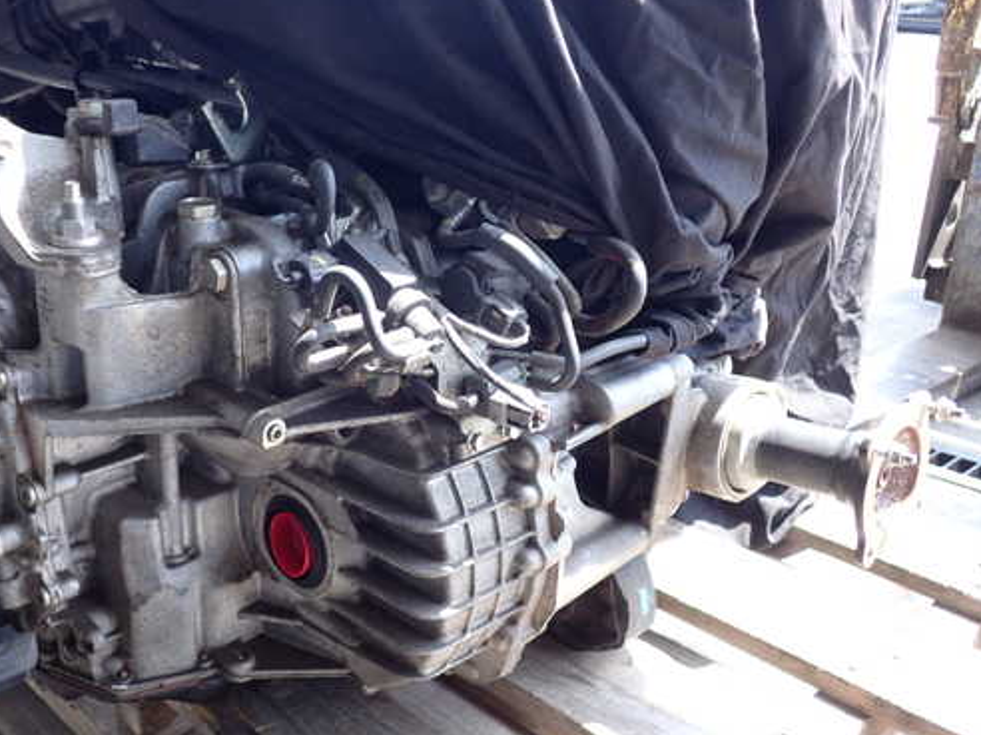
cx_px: 391
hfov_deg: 47.6
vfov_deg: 36.8
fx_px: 1105
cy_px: 374
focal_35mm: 39
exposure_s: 1/125
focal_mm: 5.79
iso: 125
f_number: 2.4
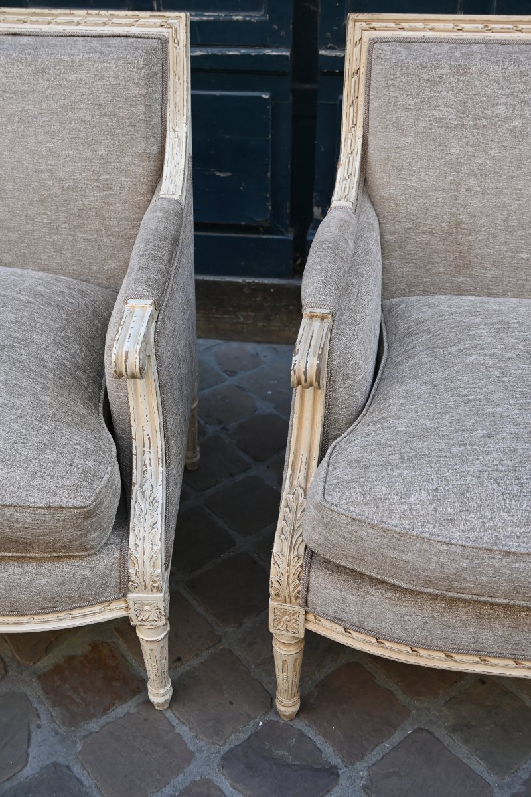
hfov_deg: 36.2
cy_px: 398
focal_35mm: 37
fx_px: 813
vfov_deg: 52.2
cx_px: 266
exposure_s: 1/250
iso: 200
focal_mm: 24.5
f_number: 4.5
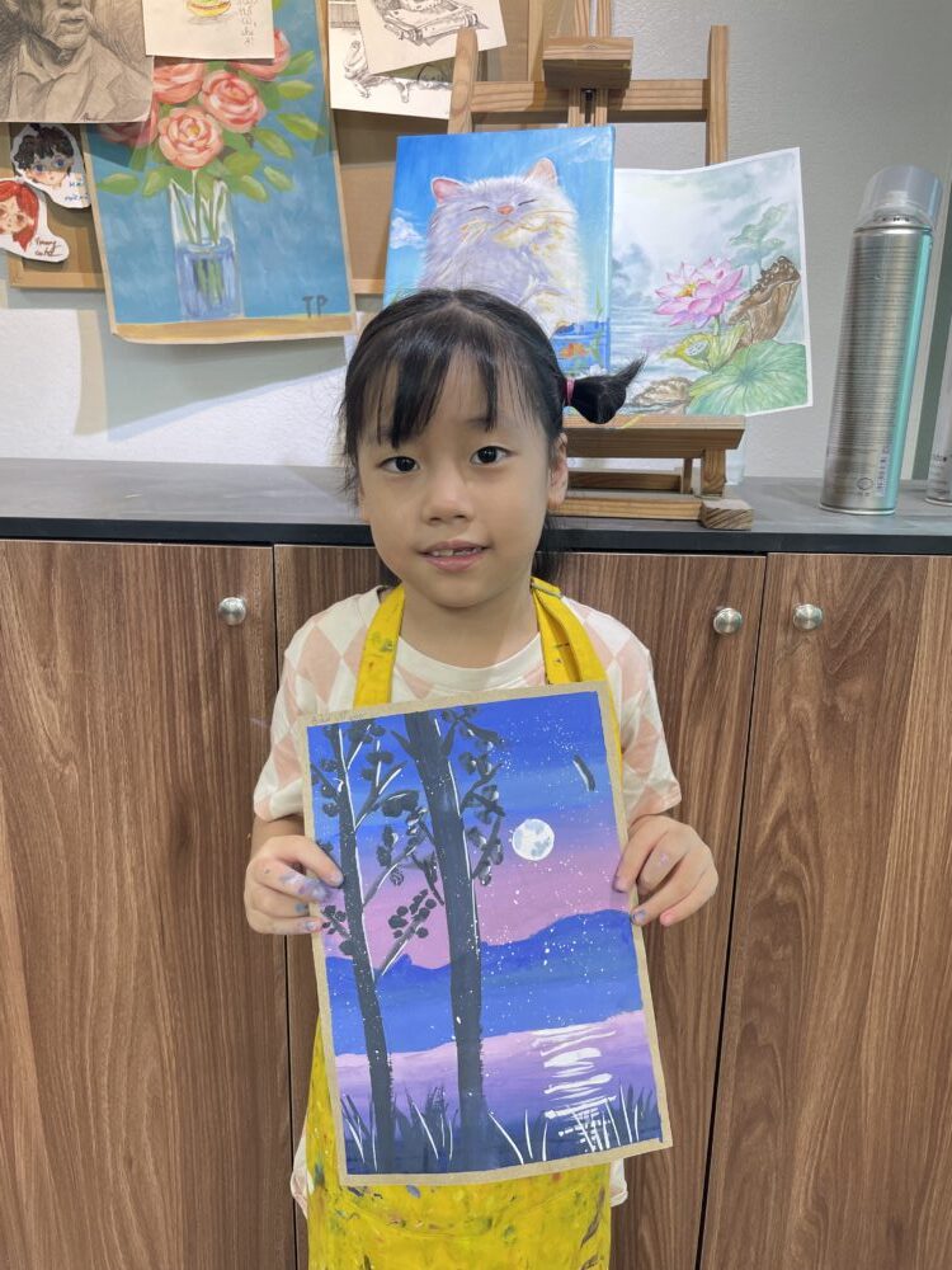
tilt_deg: -14.6
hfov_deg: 53.1
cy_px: 635
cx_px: 476
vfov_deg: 67.3
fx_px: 953
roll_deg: -1.7
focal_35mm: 26
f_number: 1.6
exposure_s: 1/100
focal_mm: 4.2
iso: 80
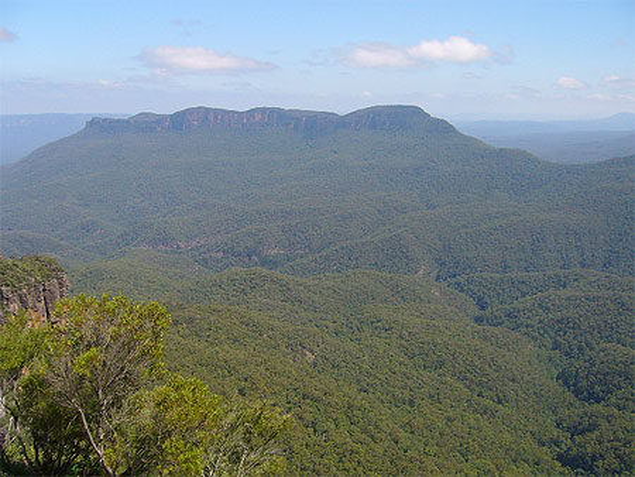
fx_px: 642
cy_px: 238
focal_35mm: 35
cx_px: 318
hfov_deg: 52.6
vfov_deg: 40.7
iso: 64
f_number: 5.6
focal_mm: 5.8
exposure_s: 1/250
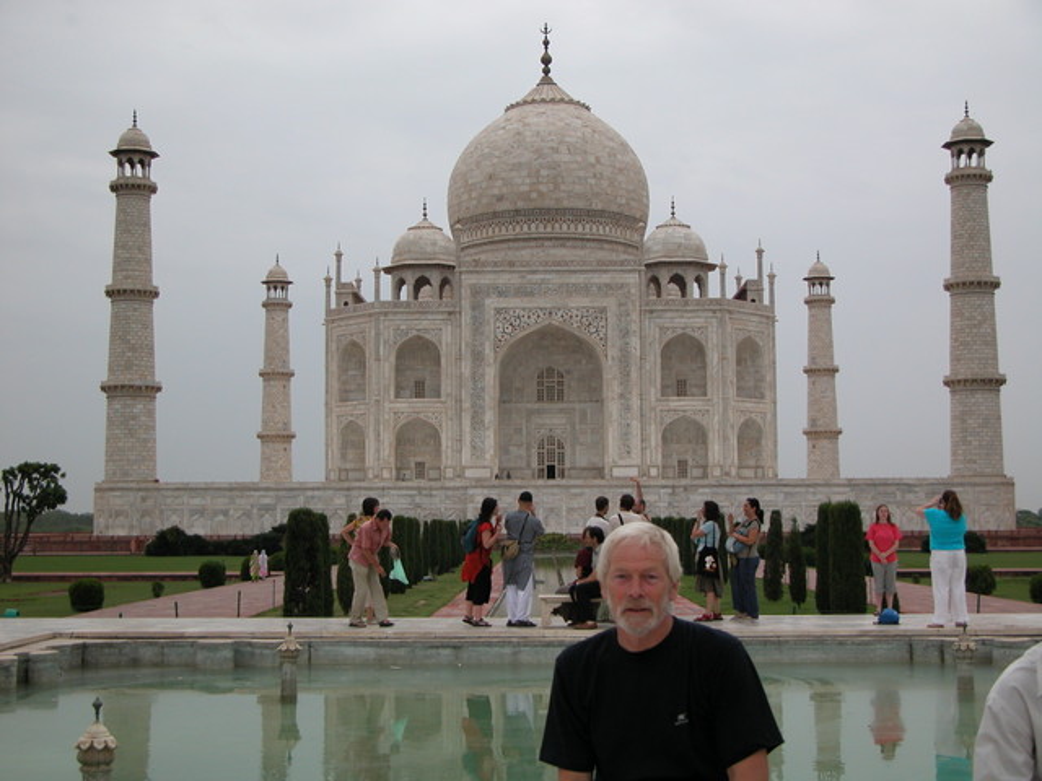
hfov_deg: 35.5
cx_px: 521
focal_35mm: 54
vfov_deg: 27.0
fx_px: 1625
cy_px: 390
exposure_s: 1/75.3
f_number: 3.1
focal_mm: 13.7
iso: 100
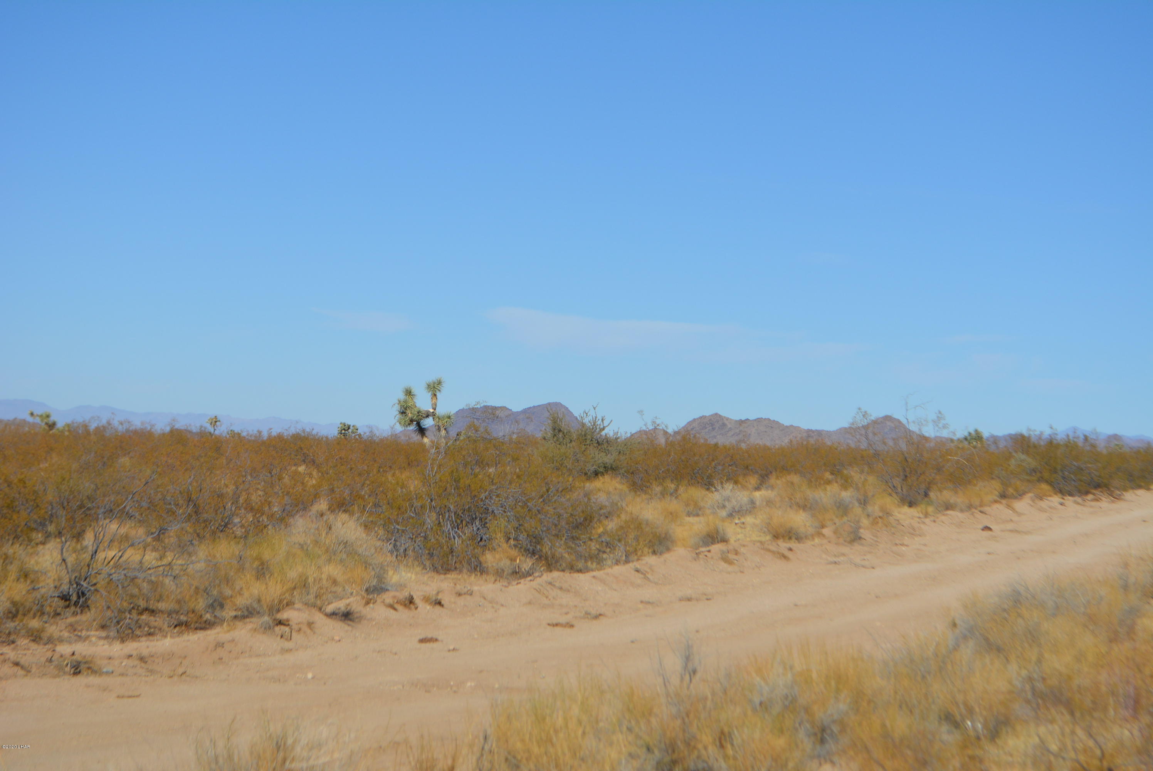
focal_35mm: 82
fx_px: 2644
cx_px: 576
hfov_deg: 24.6
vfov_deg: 16.6
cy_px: 386
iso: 400
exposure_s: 1/2000
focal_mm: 55
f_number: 8
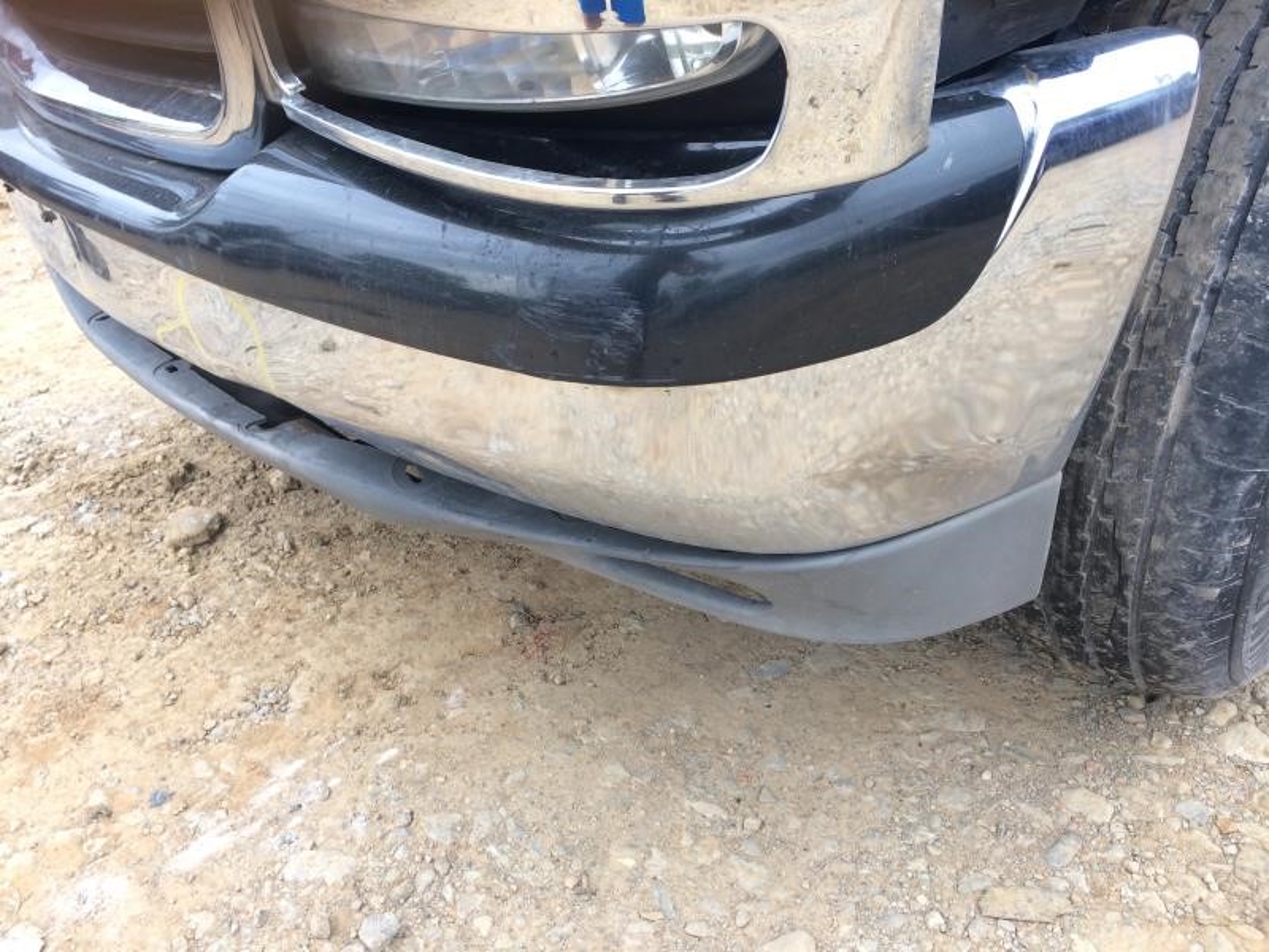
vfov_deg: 48.2
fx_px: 1063
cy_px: 476
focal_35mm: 29
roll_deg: +2.8
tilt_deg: -26.8
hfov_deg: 61.7
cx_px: 634
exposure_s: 1/120
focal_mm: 4.15
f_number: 2.2
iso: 40
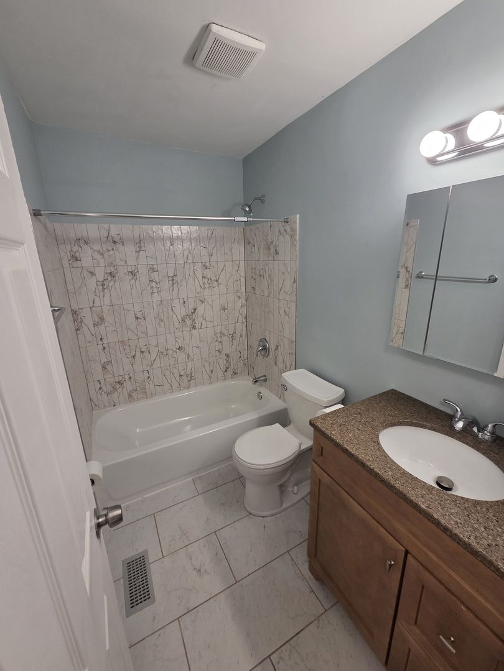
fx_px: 252
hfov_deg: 89.9
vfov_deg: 106.2
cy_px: 336
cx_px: 252
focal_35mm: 13
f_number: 2.2
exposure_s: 1/120
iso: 160
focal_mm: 2.2
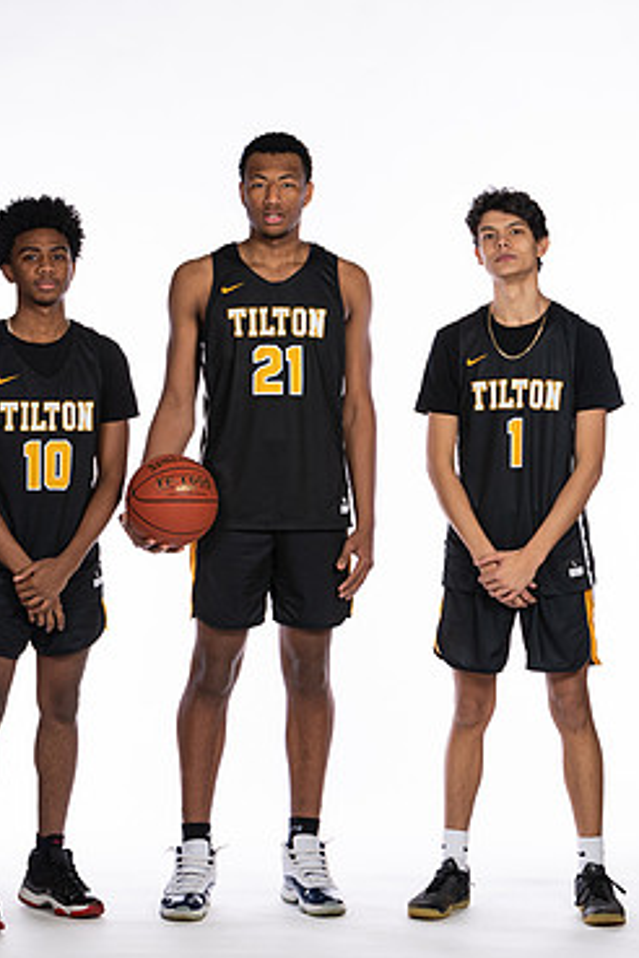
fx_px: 3408
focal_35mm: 128
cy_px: 454
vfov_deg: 16.0
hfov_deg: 10.7
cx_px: 299
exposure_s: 1/100
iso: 100
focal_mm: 70
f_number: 5.6
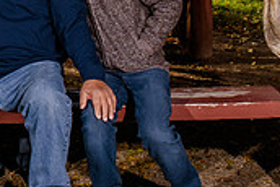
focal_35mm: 142
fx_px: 1105
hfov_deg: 13.9
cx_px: -79
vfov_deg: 9.6
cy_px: -35
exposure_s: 1/200
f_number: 8
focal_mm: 26
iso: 500
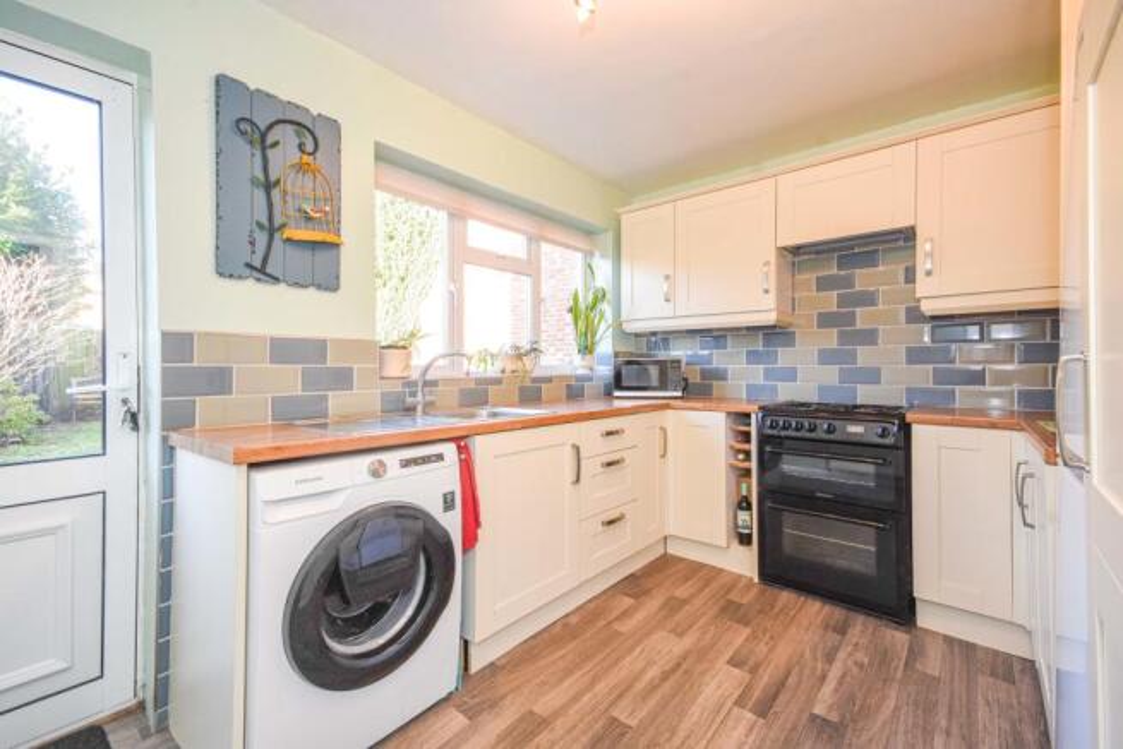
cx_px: 562
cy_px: 374
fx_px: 468
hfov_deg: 100.4
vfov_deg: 77.4
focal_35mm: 15
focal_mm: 10
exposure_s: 1/30
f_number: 8
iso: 640
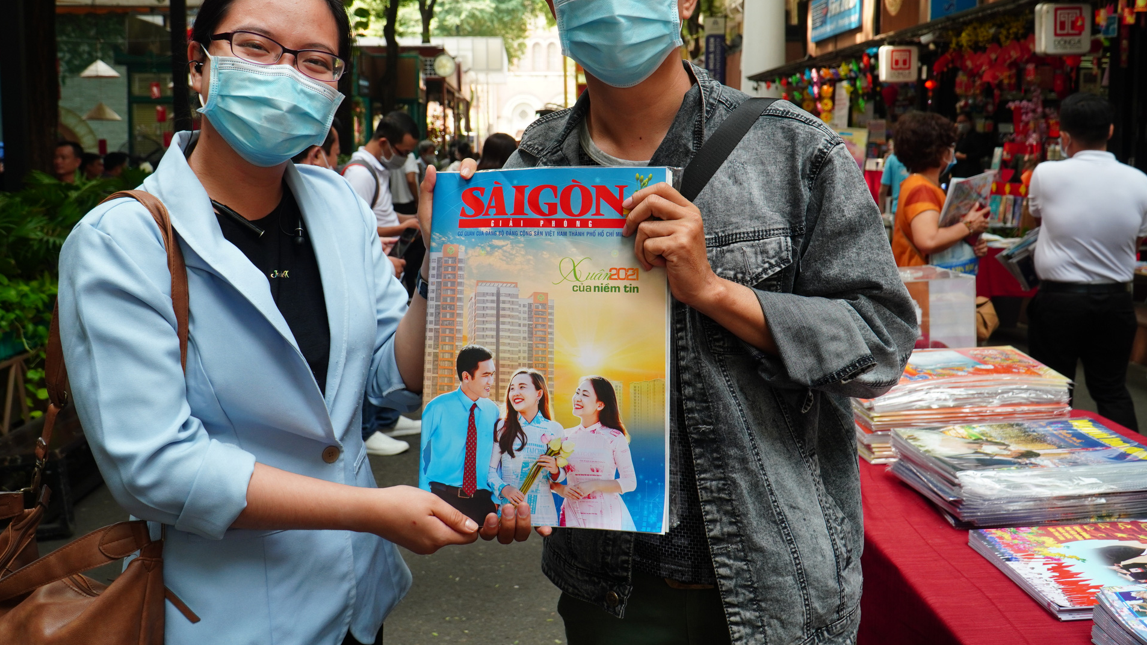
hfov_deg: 59.5
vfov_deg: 35.5
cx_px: 552
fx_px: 1004
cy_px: 245
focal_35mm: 33
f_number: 5.6
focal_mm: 20
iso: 400
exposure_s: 1/100
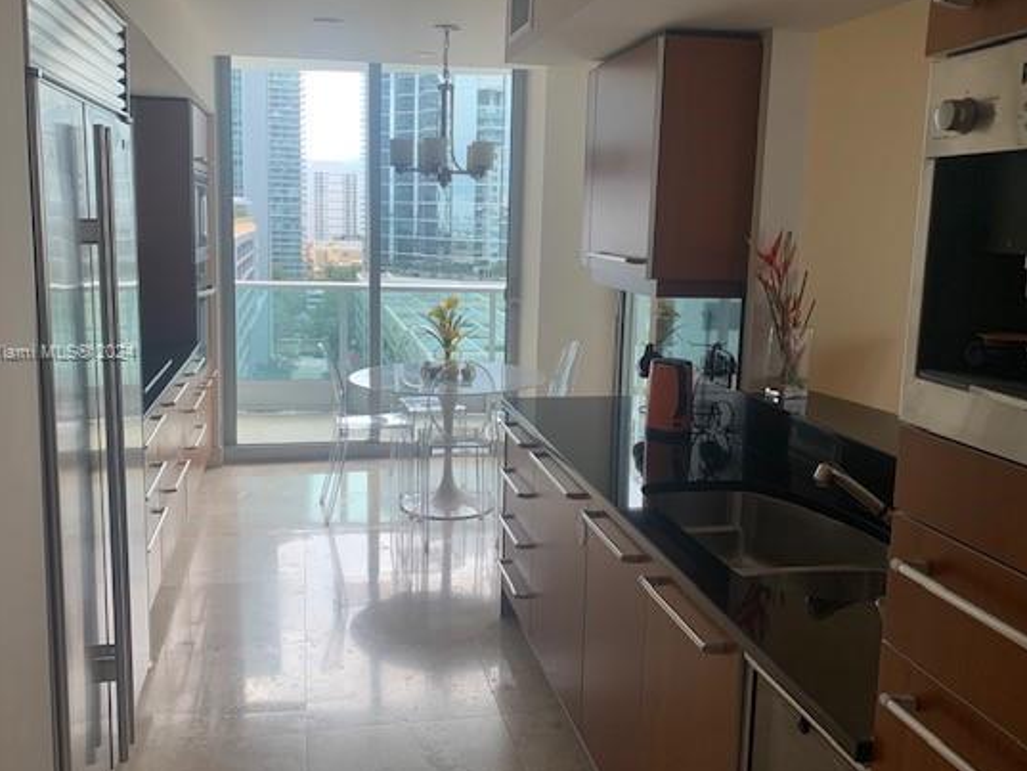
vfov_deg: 45.4
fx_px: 920
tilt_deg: -8.0
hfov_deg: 58.3
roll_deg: -1.5
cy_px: 354
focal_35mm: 31
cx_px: 482
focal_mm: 4.25
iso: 25
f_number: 1.8
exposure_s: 1/122
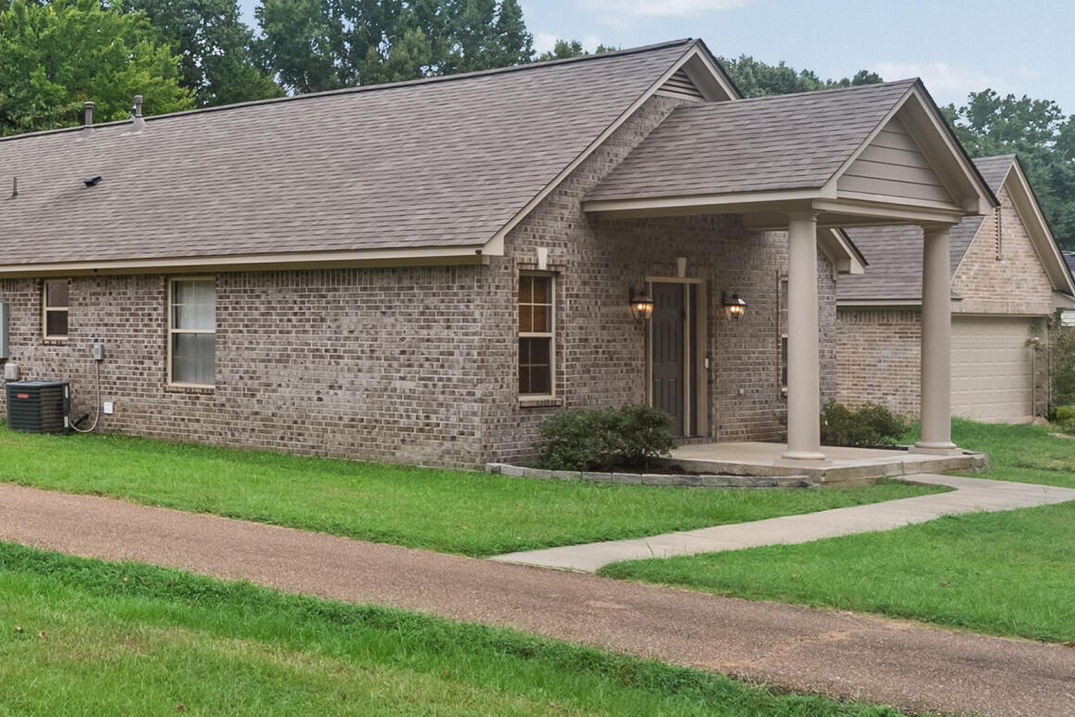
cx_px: -274
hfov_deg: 31.0
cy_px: 255
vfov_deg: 25.9
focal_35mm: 52
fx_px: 1553
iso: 800
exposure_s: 1/200
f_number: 9
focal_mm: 20
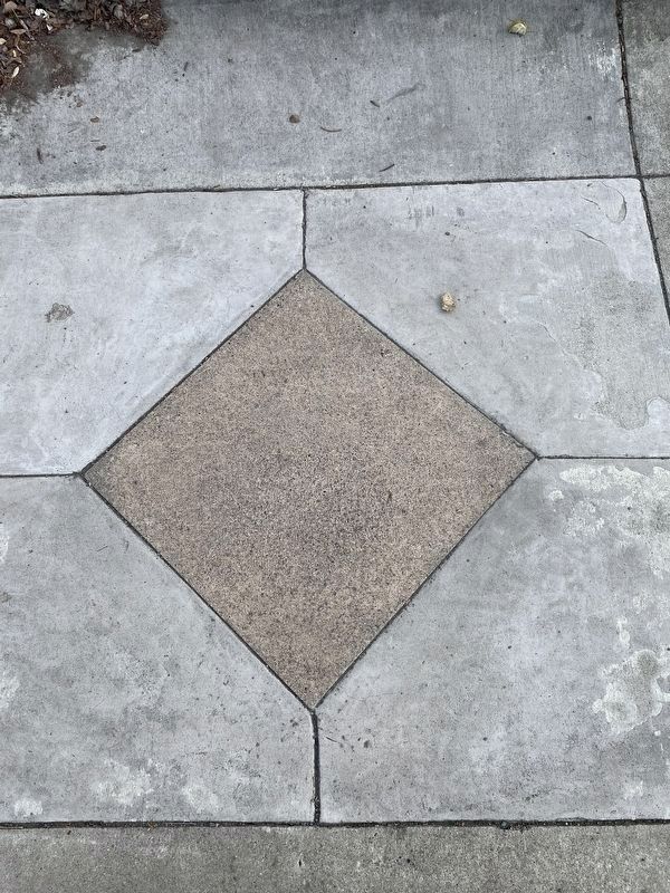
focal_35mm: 26
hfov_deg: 53.1
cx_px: 335
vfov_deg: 67.3
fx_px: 671
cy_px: 446
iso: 32
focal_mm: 4.25
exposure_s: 1/1034
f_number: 1.8
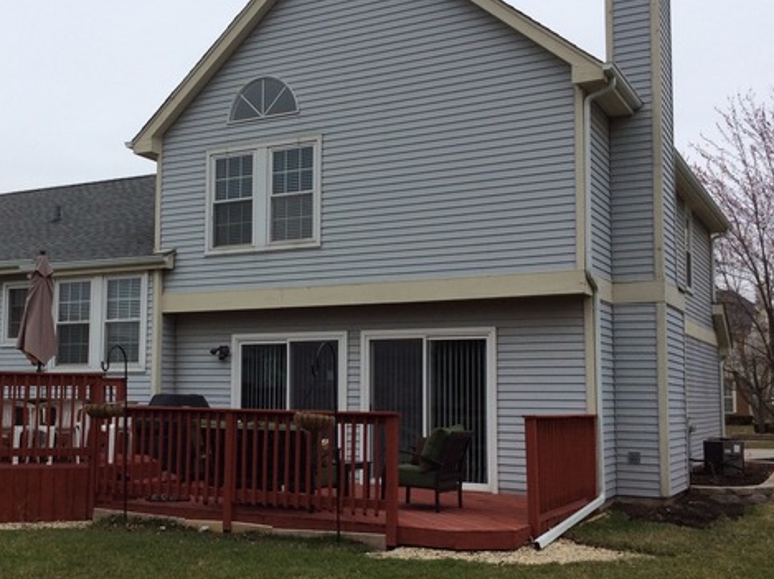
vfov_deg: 32.1
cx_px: 302
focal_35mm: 45
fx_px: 1005
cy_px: 307
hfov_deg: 41.9
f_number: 2.4
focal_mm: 3.3
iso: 32
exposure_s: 1/510
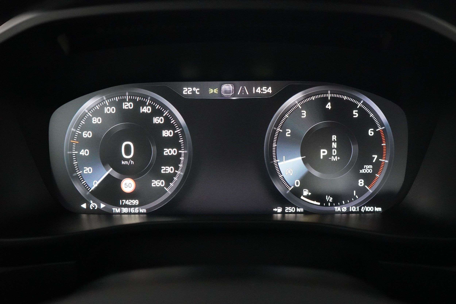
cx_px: 228
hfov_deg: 46.4
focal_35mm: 42
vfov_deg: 31.9
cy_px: 152
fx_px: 532
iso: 6400
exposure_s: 1/40
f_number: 3.5
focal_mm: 28
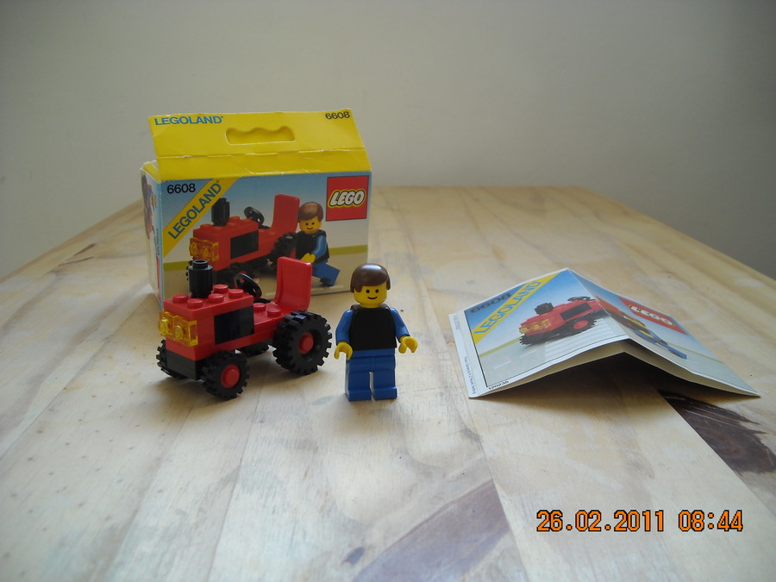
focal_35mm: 35
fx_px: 785
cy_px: 291
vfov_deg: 40.7
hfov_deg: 52.6
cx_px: 388
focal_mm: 5.7
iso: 64
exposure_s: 1/61
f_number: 2.8
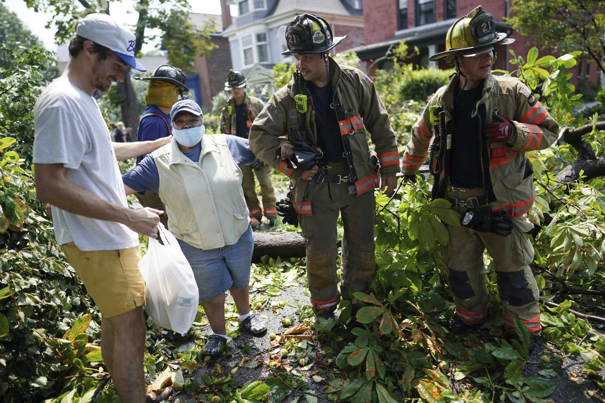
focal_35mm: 24
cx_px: 302
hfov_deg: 73.7
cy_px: 202
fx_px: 403
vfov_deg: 53.1
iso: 400
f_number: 1.4
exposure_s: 1/10000
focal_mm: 24
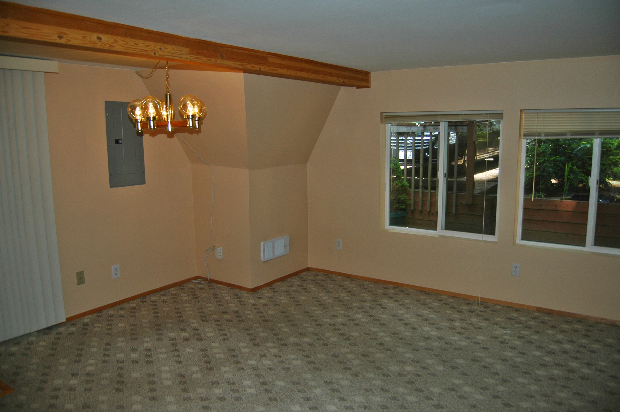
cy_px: 206
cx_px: 310
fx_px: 465
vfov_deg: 47.8
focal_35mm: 27
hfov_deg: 67.4
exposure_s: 1/200
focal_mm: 18
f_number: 4
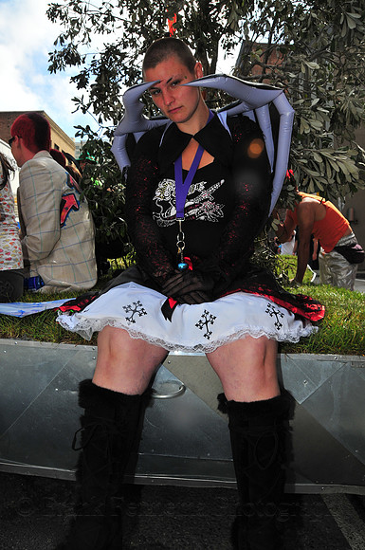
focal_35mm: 27
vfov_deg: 67.5
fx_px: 412
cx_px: 182
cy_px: 275
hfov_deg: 47.8
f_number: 8
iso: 200
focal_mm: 18
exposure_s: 1/250
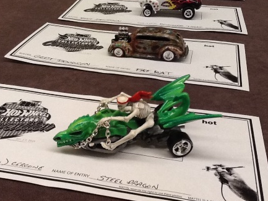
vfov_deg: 31.5
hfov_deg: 41.2
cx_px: 132
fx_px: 356
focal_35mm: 46
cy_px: 100
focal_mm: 2.03
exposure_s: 1/30
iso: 100
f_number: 2.4
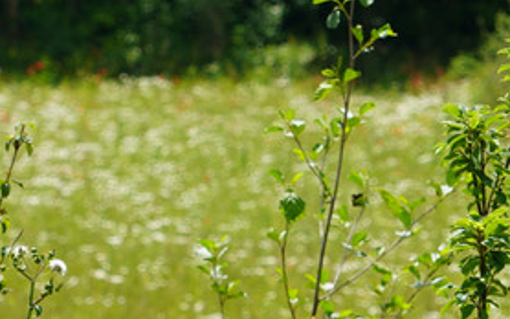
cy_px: 59
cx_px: 332
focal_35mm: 325
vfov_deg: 4.0
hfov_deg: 6.5
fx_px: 4519
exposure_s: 1/400
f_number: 5
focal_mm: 74
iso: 100
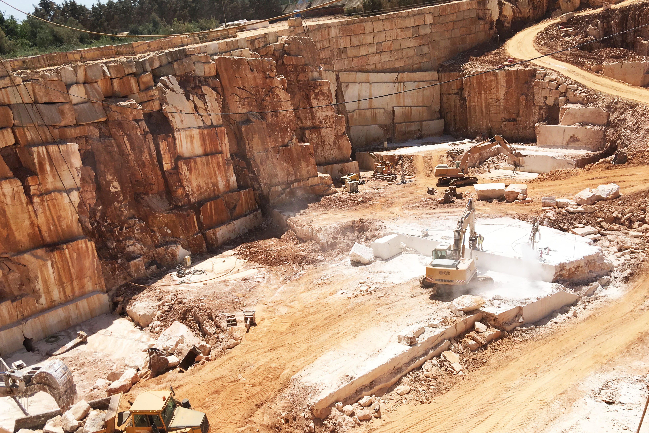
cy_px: 215
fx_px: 559
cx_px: 317
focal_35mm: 31
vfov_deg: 42.3
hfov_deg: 60.3
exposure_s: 1/2849
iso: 25
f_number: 2.2
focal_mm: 4.15
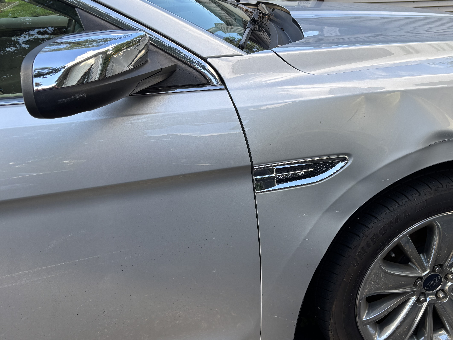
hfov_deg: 52.5
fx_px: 458
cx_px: 254
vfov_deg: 40.7
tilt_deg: -24.4
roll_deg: -0.5
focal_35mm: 35
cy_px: 164
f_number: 1.6
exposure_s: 1/382
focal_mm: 5.96
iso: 50
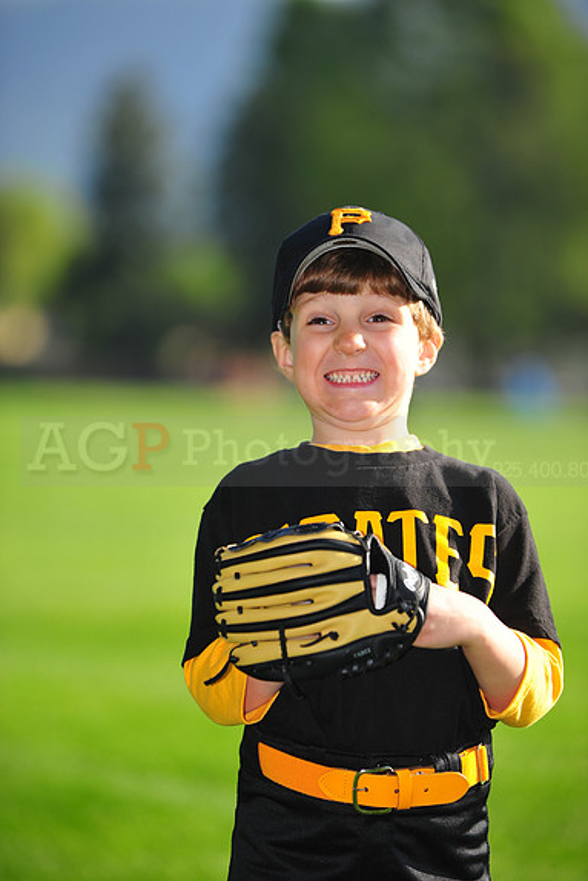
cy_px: 437
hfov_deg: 6.8
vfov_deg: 10.2
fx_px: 4946
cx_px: 295
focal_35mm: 202
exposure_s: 1/1000
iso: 200
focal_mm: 200
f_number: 4
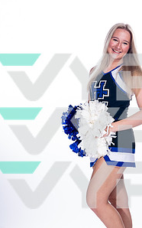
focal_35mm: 177
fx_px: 1097
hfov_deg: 7.4
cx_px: 109
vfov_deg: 11.8
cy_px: 132
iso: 800
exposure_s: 1/250
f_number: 5.6
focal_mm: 115
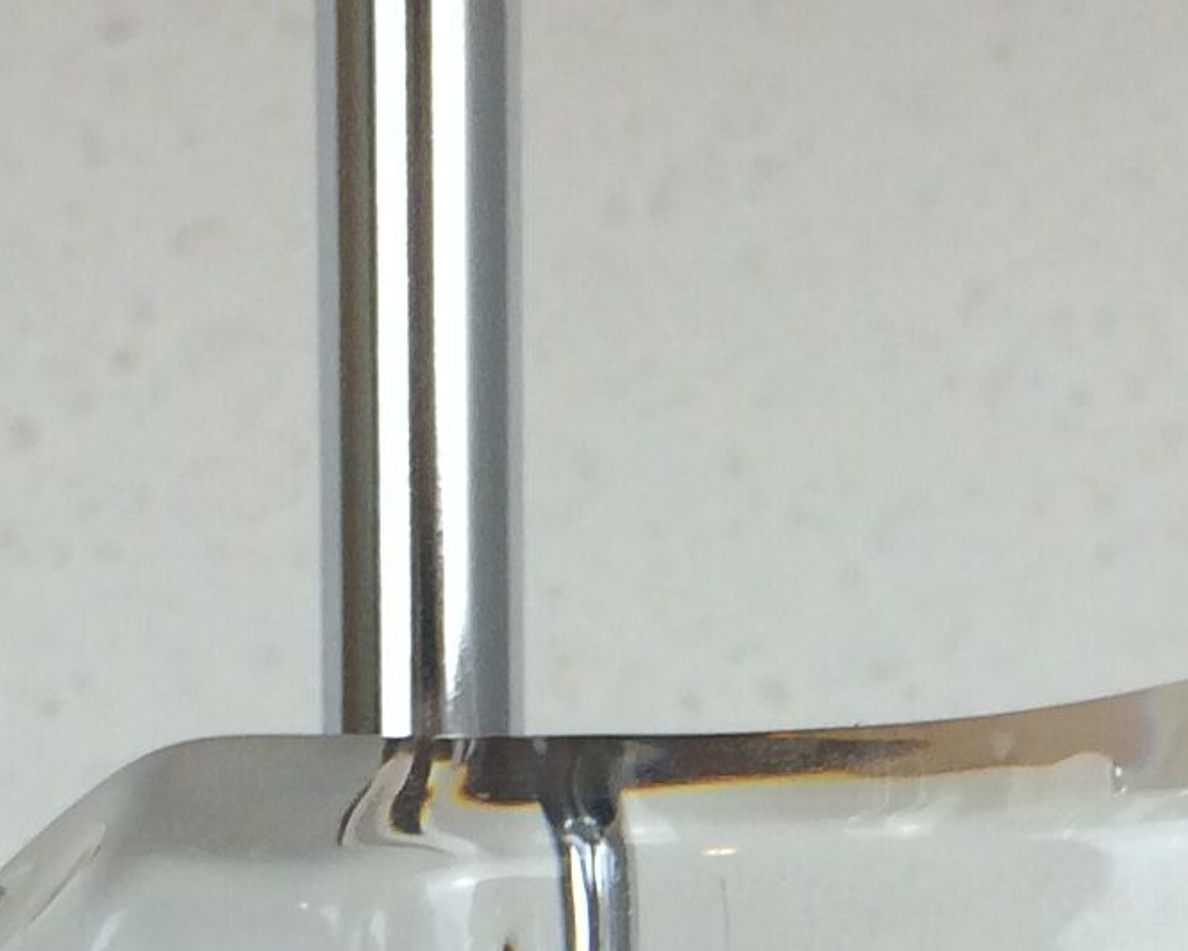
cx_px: 736
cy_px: 1360
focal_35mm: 139
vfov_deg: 10.8
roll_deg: -0.1
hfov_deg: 13.8
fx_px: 4887
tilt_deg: -6.6
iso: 64
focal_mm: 4.15
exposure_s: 1/100
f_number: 2.2
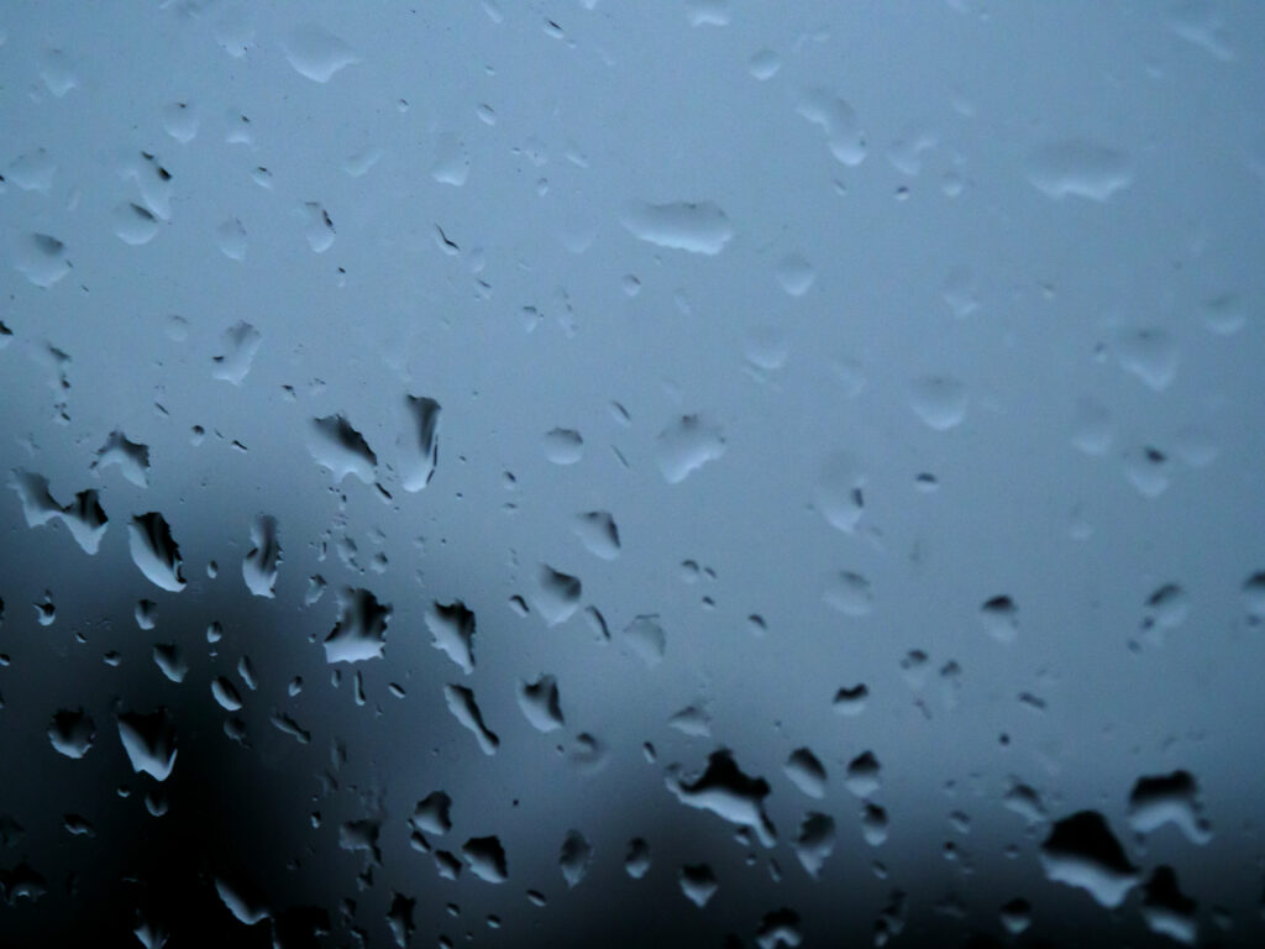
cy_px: 474
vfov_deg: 10.6
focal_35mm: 140
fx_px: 5116
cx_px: 632
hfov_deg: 14.1
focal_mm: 70
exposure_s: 1/160
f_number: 5
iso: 2500
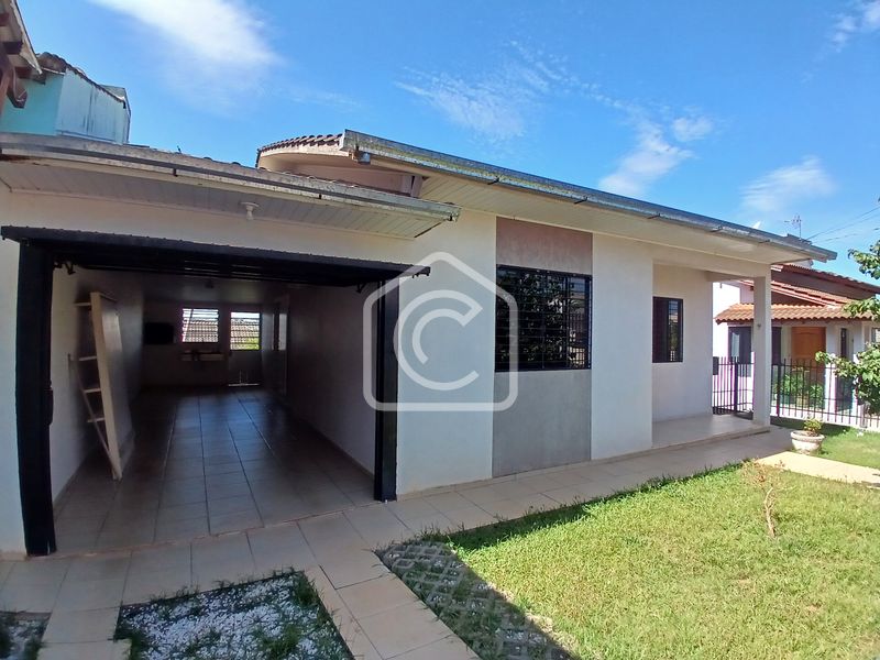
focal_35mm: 17
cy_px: 330
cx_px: 440
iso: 50
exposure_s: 1/623
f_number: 2.2
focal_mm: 1.4
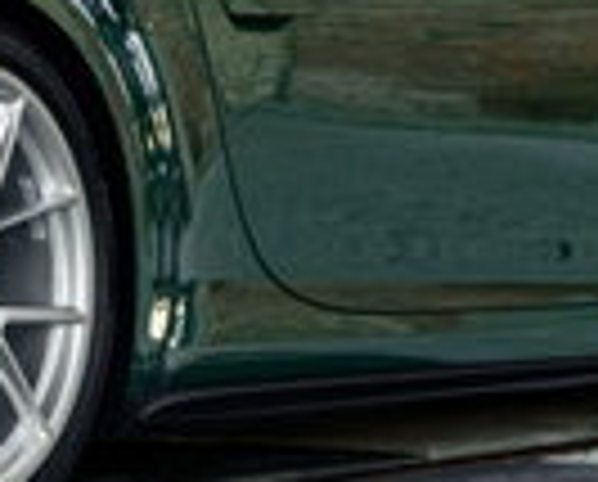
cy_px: -104
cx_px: -279
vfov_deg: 4.1
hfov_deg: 5.1
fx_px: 6705
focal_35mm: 378
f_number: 5
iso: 1600
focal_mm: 70
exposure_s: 1/250
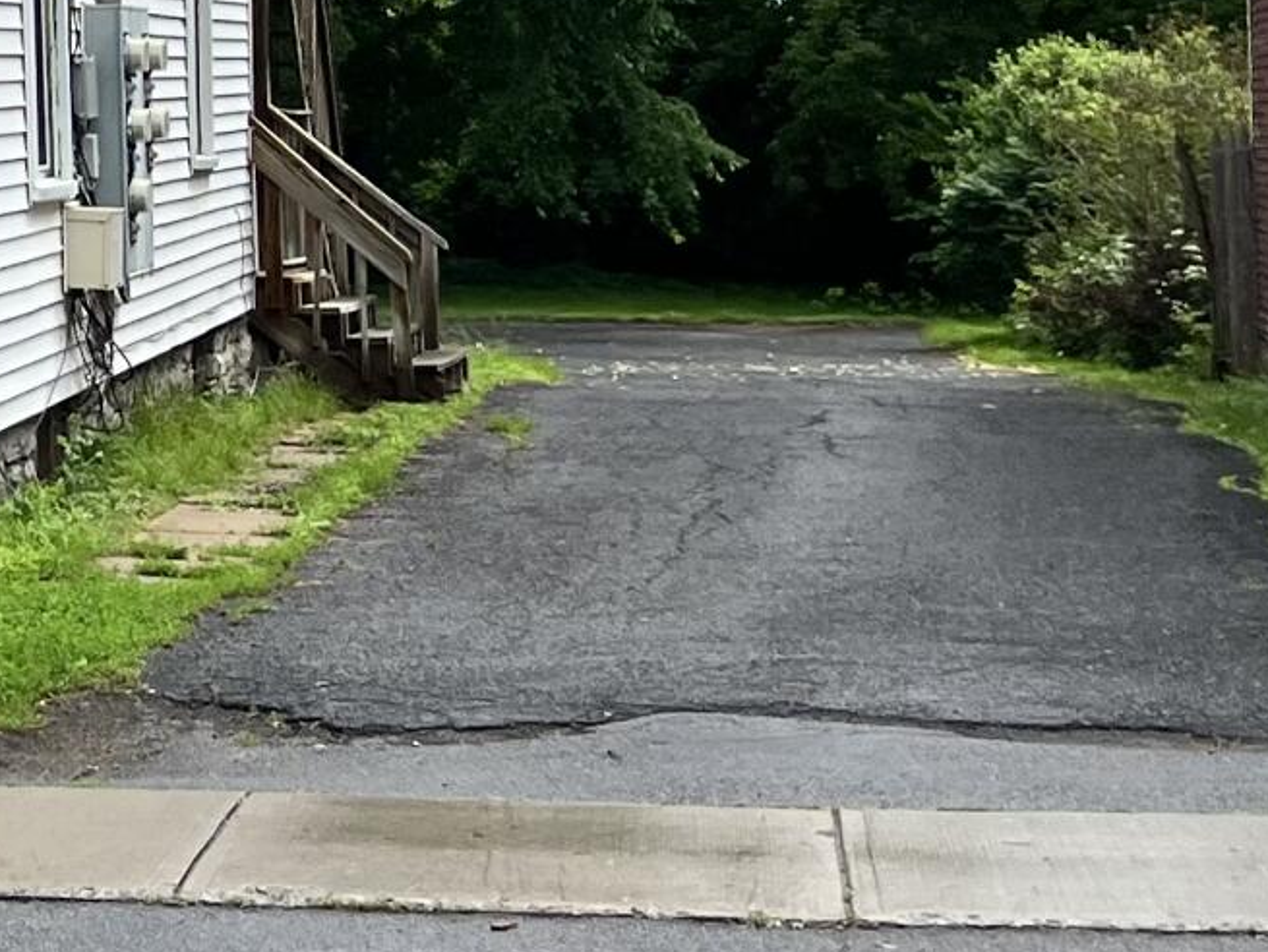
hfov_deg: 15.5
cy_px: -48
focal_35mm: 119
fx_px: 4361
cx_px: -527
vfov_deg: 12.3
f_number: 1.5
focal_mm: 5.7
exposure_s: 1/3356
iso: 50
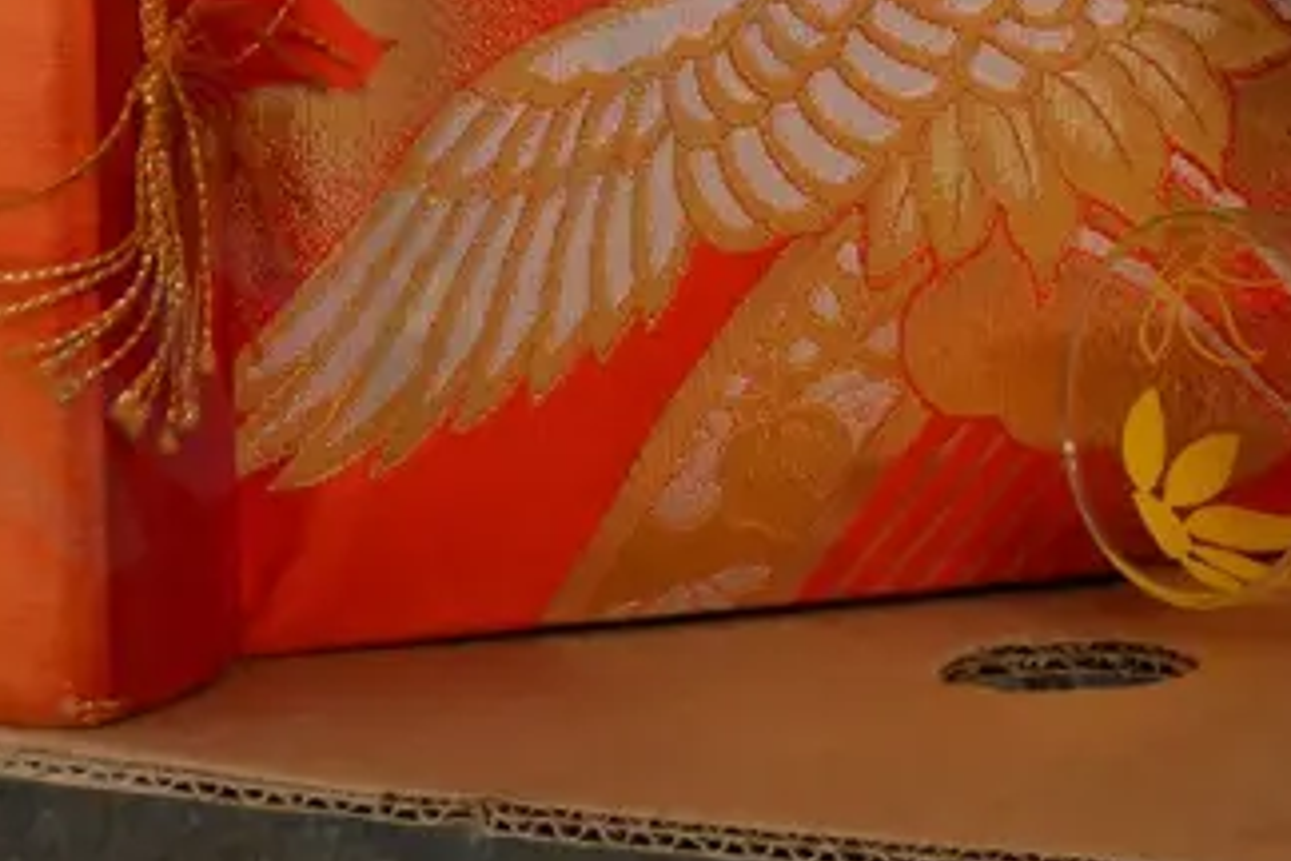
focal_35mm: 184
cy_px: -486
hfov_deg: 11.1
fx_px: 6598
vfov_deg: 7.3
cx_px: 1347
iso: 1600
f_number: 4.7
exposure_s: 1/60
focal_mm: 28
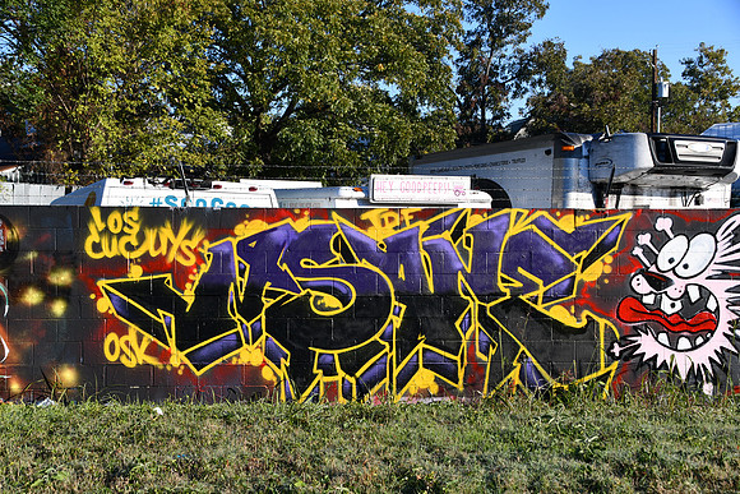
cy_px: 247
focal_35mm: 57
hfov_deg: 35.0
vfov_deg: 23.8
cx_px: 370
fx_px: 1172
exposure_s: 1/250
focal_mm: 38
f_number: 8
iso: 110
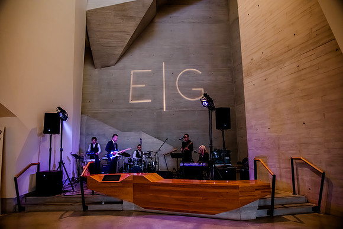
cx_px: 172
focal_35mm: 24
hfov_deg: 73.7
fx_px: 229
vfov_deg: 53.2
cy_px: 114
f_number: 4
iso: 4000
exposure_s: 1/250
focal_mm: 24
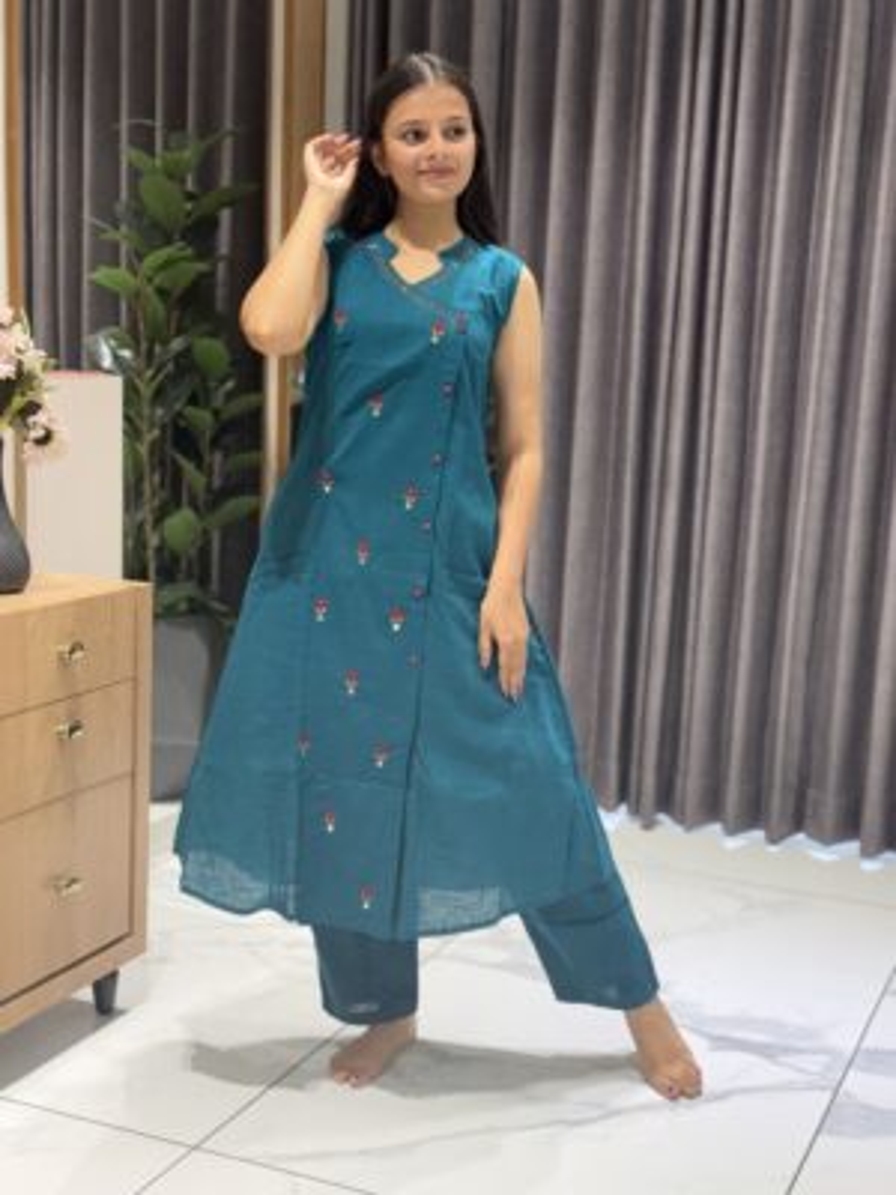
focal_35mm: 48
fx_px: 1657
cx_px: 448
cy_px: 598
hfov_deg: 30.3
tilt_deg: -9.2
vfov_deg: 39.7
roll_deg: -2.5
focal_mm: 6.76
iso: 200
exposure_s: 1/100
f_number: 1.78
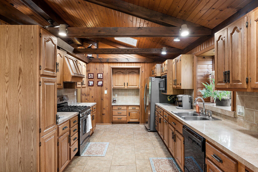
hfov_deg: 81.5
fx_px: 150
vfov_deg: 59.7
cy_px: 86
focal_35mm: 21
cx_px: 129
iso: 400
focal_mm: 20.9
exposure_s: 1/2
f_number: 8
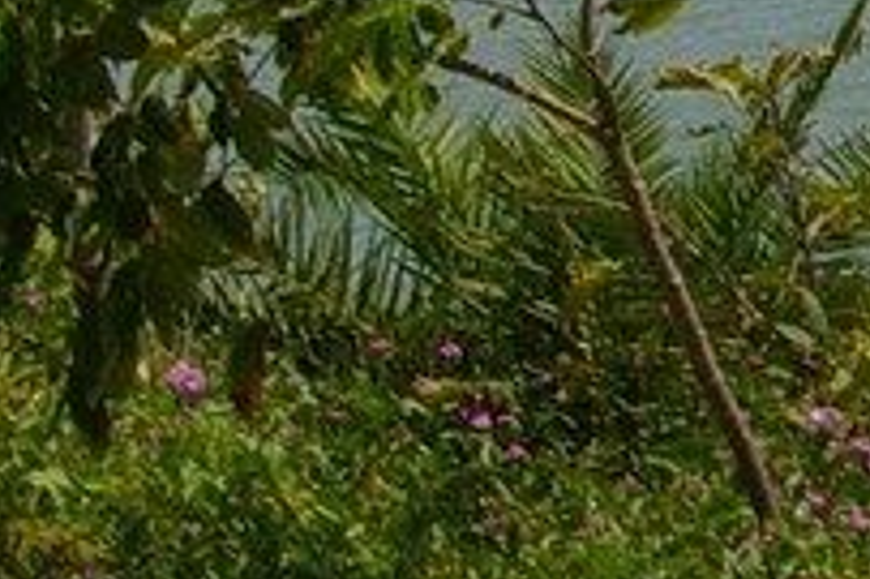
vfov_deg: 4.4
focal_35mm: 307
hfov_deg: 6.4
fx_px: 7413
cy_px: -725
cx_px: 2151
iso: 200
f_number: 13
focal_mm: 26
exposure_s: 1/250
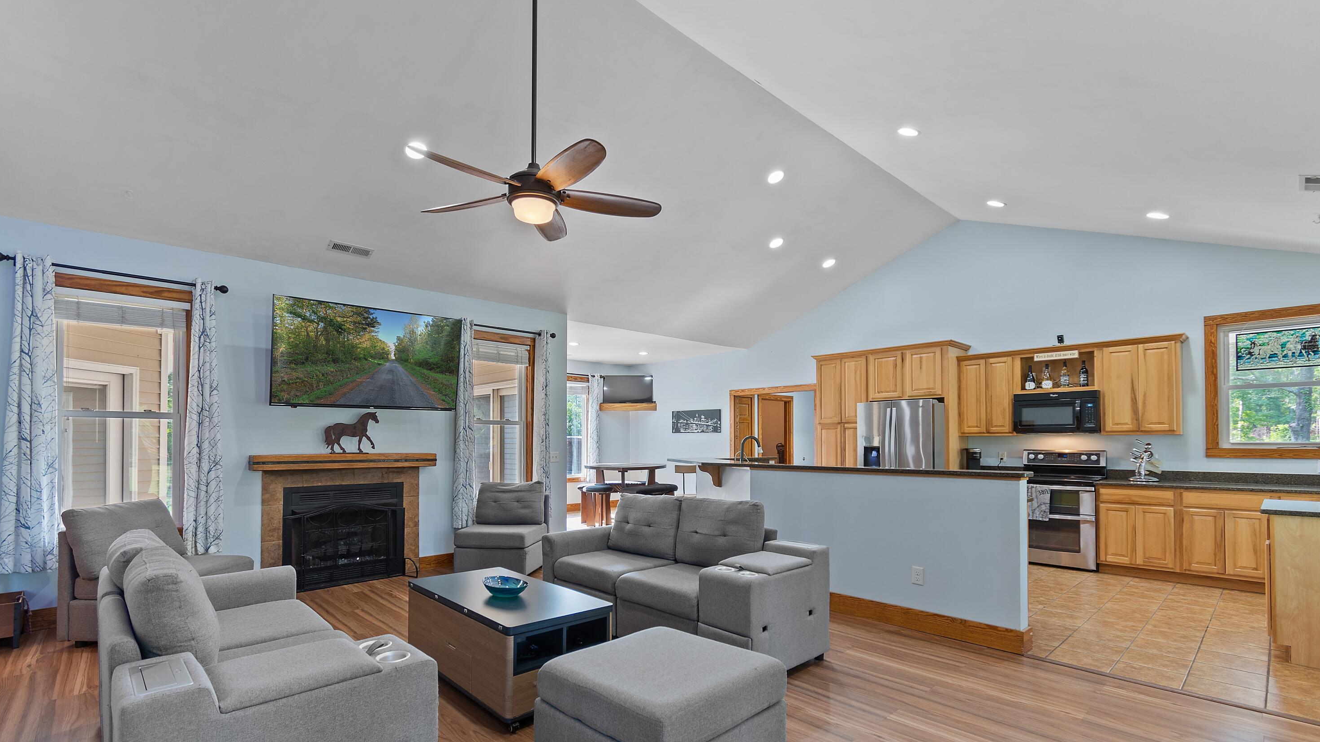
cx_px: 651
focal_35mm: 16
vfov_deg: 66.6
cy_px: 434
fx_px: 560
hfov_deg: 99.4
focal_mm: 10
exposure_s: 1/2.5
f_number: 4.5
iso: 100
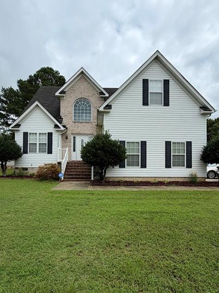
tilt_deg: +1.7
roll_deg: -0.2
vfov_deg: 81.5
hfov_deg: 65.9
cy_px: 163
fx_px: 169
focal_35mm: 20
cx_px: 105
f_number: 2.2
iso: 20
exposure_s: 1/1698
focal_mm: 2.22
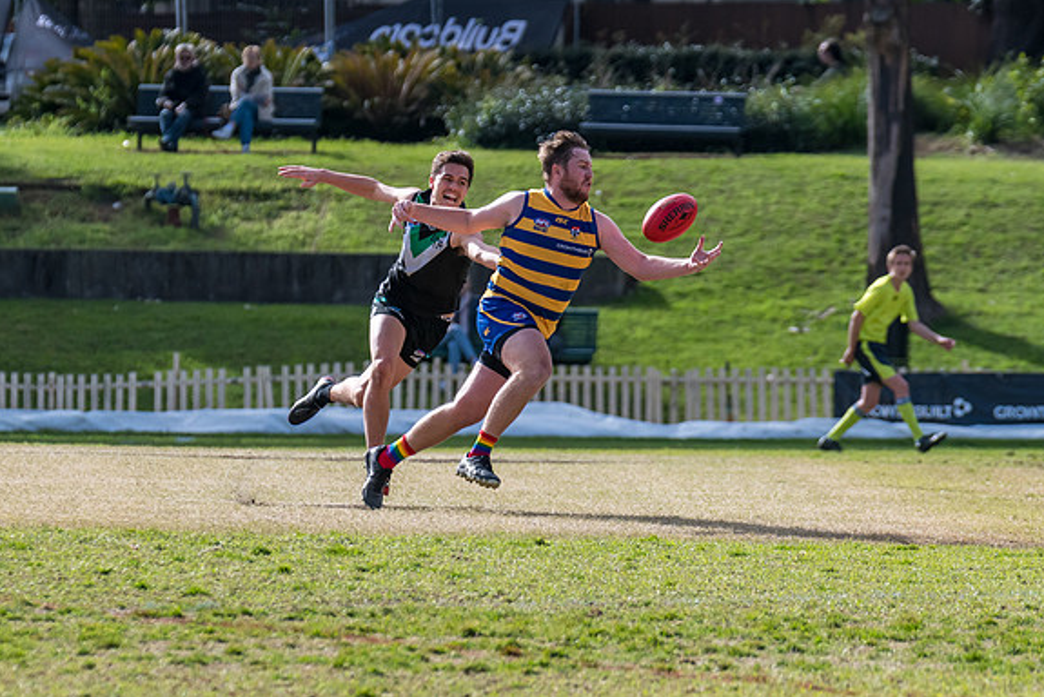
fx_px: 14129
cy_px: 420
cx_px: 567
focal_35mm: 487
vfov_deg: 2.8
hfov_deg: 4.2
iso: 400
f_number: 6.3
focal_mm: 290
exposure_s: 1/1600
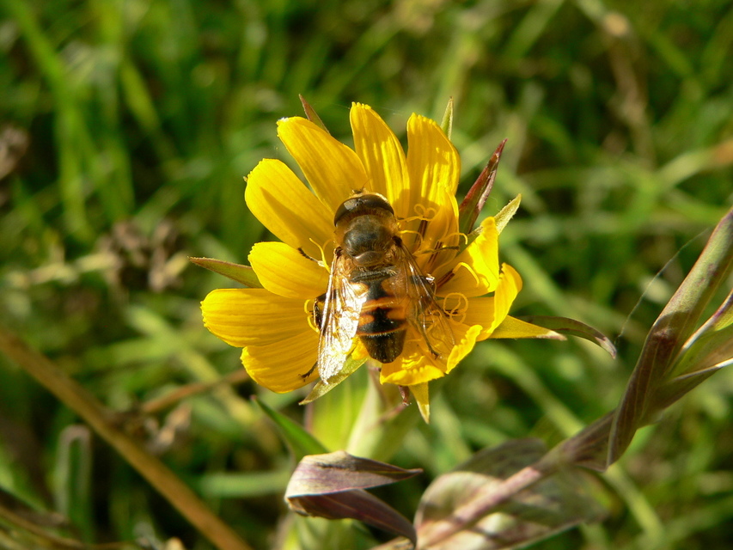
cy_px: 275
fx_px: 1101
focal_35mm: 52
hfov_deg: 36.8
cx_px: 366
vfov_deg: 28.0
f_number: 4
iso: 80
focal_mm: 8.7
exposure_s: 1/400
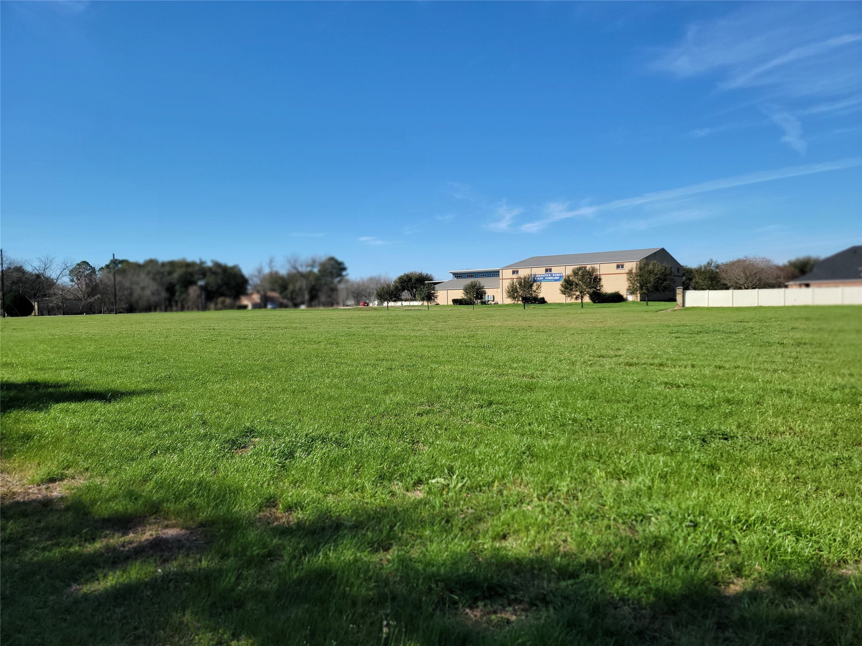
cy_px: 323
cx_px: 431
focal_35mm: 24
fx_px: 598
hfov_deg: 71.6
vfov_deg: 56.8
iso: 16
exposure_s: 1/1208
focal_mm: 6.7
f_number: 1.8
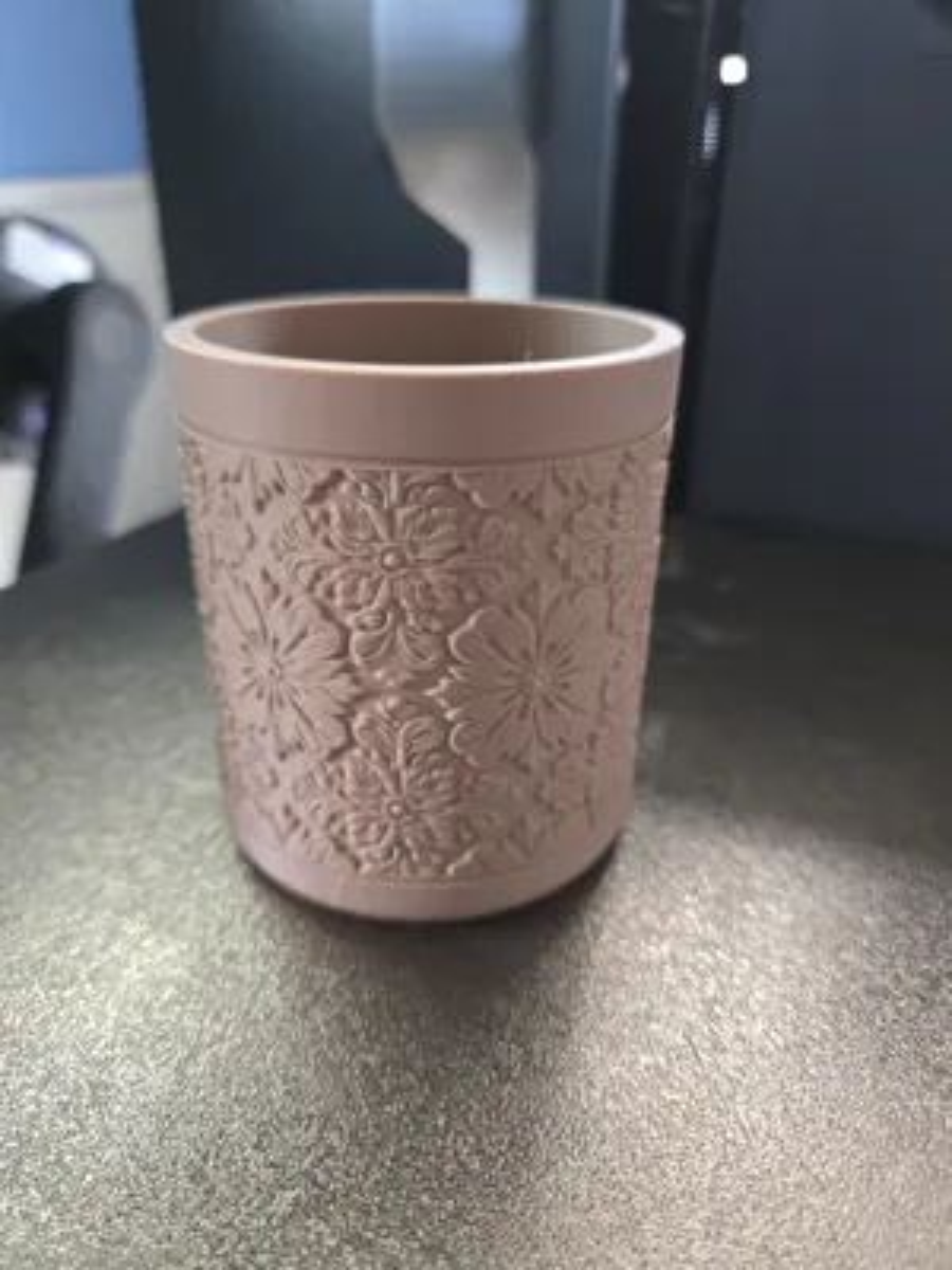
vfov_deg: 73.9
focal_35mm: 23
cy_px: 635
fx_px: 843
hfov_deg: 58.9
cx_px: 476
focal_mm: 5.4
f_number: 1.8
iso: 1000
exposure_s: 1/60
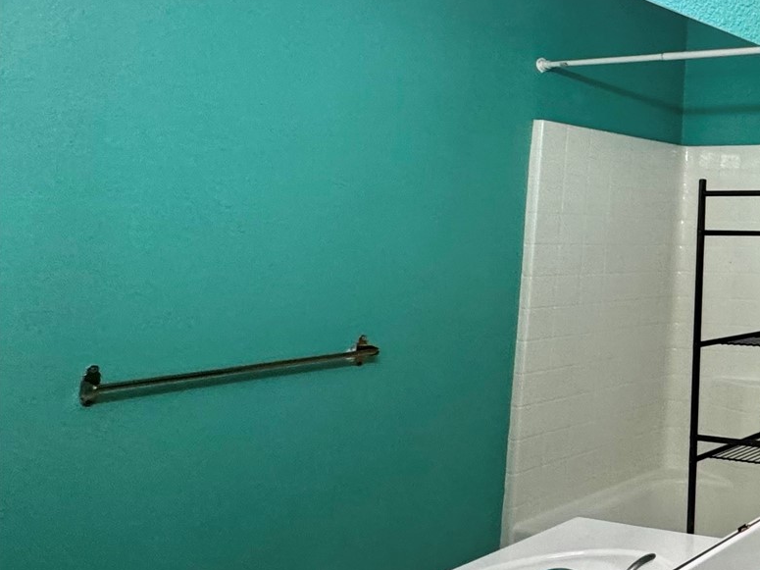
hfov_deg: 34.4
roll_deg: -0.7
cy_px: 168
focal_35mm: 37
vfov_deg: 38.0
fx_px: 812
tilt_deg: +5.8
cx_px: 1002
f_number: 2.2
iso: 200
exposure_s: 1/60
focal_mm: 2.22
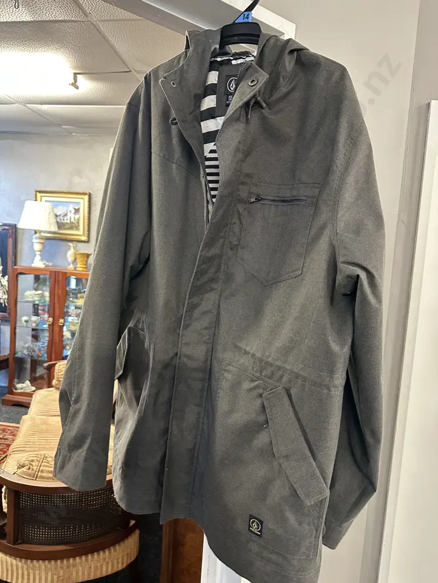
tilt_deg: -4.1
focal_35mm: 24
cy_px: 292
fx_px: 405
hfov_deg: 56.8
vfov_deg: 71.6
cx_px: 219
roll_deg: -4.3
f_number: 1.78
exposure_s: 1/50
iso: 500
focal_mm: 6.86
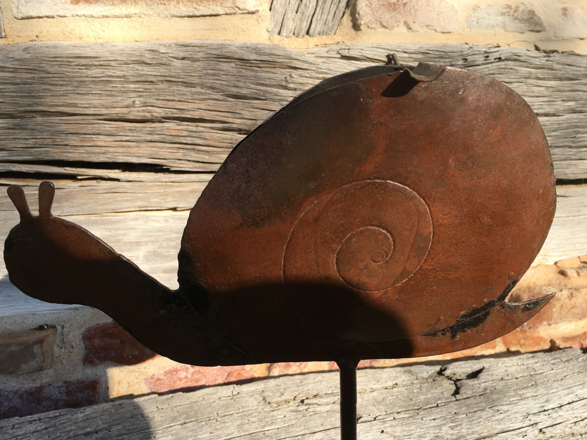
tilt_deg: -19.3
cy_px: 220
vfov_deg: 48.2
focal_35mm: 29
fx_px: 492
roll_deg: +5.3
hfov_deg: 61.7
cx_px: 294
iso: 25
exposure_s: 1/986
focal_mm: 4.15
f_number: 2.2
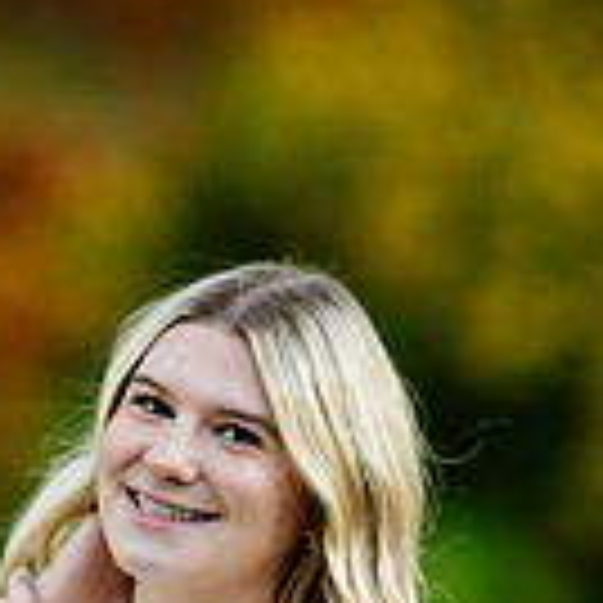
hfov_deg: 4.6
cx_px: 180
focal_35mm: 384
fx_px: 7568
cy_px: 850
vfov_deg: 4.5
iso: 250
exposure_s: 1/320
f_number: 1.8
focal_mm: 135
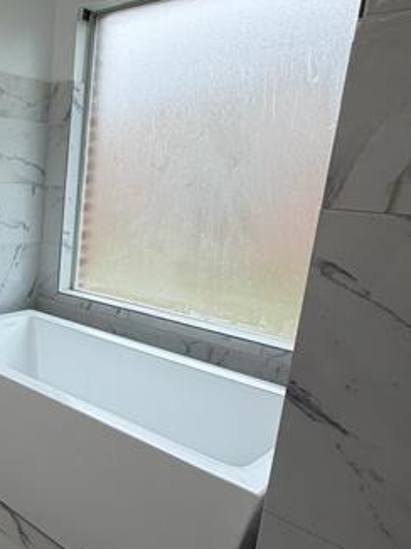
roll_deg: -2.4
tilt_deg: -12.7
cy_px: 291
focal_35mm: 33
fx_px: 523
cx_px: -5
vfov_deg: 55.3
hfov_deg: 37.9
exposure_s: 1/120
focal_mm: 2.22
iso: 64
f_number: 2.2
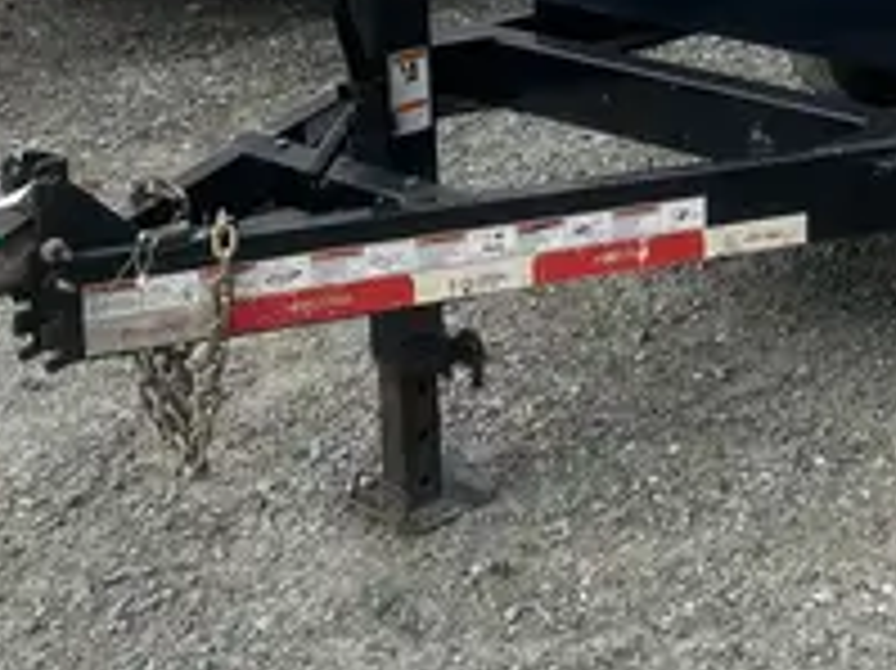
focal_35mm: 72
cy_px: -182
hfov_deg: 25.1
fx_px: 1863
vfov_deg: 19.0
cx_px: 991
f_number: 1.6
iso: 50
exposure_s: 1/2132
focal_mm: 4.2
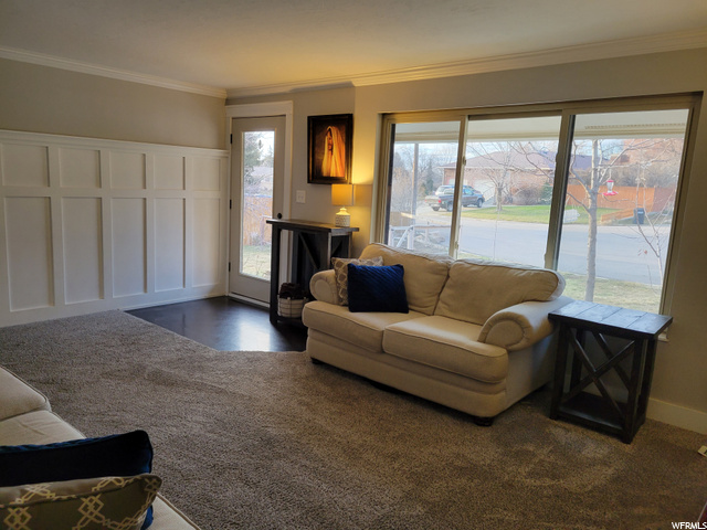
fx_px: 531
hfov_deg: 67.3
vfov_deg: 53.1
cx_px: 354
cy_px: 265
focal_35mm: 26
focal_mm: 5.4
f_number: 1.8
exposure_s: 1/120
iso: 250
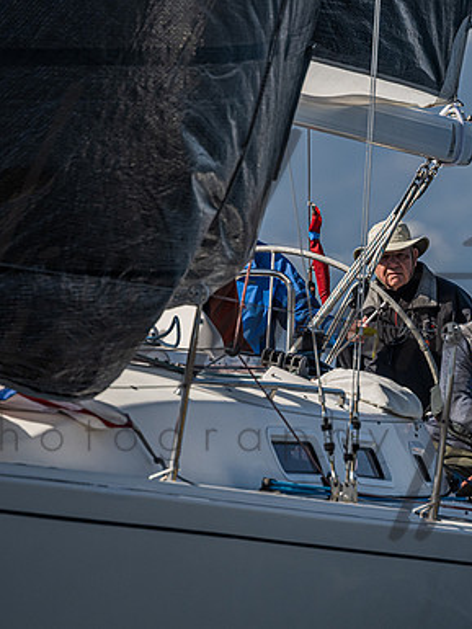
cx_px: 398
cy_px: 273
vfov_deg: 3.2
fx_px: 11284
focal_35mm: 621
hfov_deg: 2.4
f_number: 5.6
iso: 400
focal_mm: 360
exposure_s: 1/5000
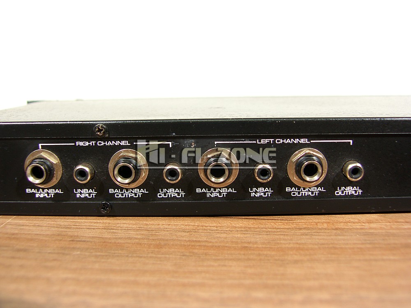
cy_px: 154
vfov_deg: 40.7
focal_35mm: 35
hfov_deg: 52.6
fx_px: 416
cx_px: 206
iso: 50
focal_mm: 9
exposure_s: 1/30
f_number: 2.2
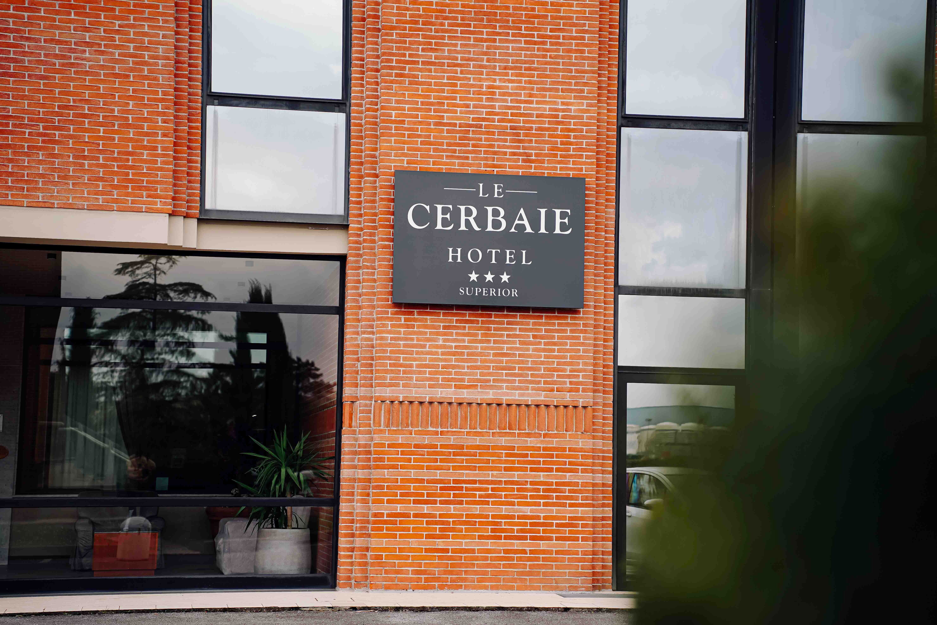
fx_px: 1952
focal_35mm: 75
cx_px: 468
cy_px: 312
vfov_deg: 18.2
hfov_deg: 27.0
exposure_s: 1/160
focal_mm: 75
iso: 125
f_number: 2.8
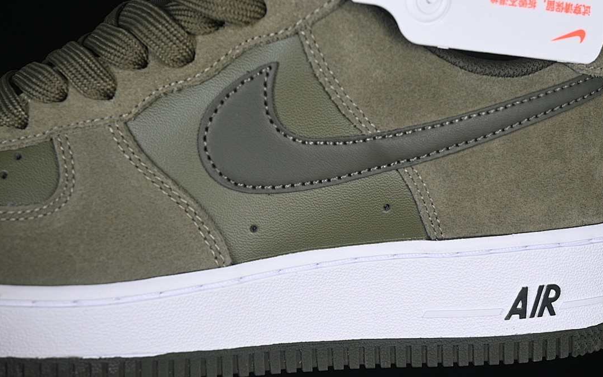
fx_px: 1265
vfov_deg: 16.9
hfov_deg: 26.8
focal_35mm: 77
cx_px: 302
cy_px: 193
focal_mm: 50
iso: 160
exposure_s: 1/60
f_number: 6.3
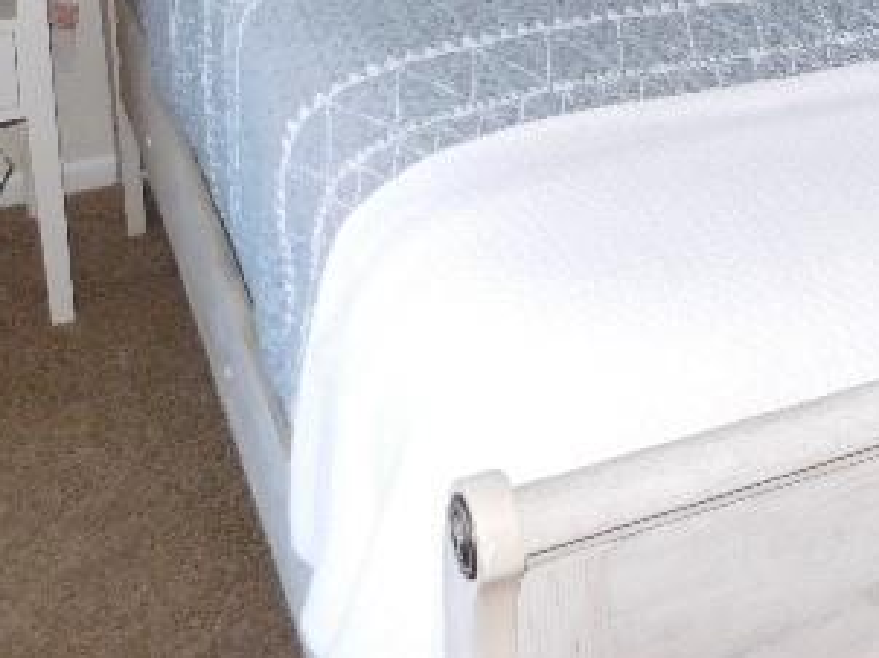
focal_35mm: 78
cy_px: -349
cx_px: 1083
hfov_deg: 22.8
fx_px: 1979
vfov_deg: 17.0
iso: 200
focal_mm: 4
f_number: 3
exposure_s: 1/30
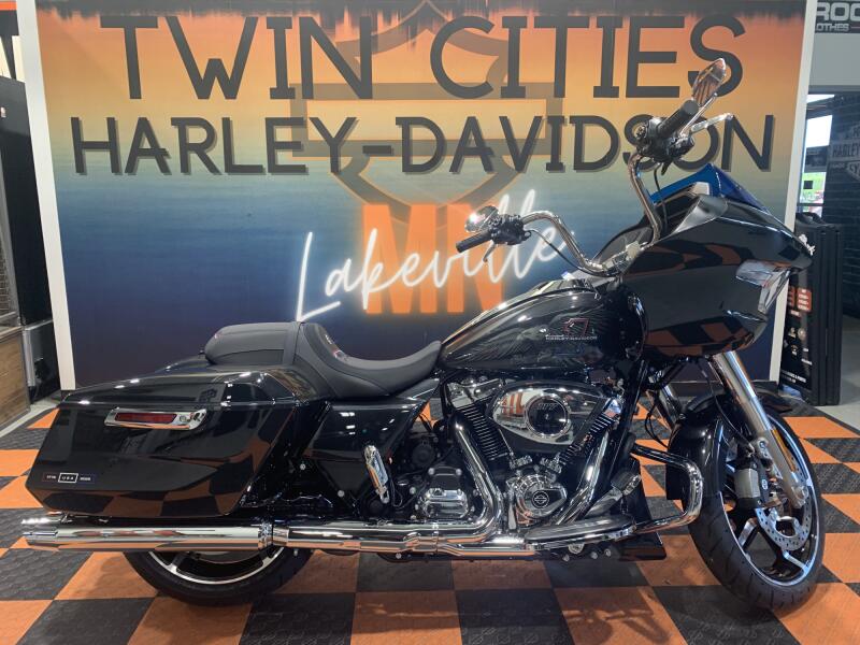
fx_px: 646
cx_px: 430
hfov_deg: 67.3
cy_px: 322
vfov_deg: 53.1
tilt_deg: -9.3
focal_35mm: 26
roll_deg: +0.7
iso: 80
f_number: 1.8
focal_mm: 4.25
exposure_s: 1/60
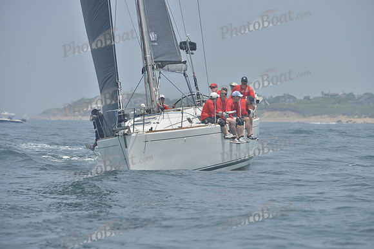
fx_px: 2286
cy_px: 124
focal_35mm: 220
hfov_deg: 9.4
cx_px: 187
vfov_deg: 6.2
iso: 280
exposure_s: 1/1000
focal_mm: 220
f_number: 9
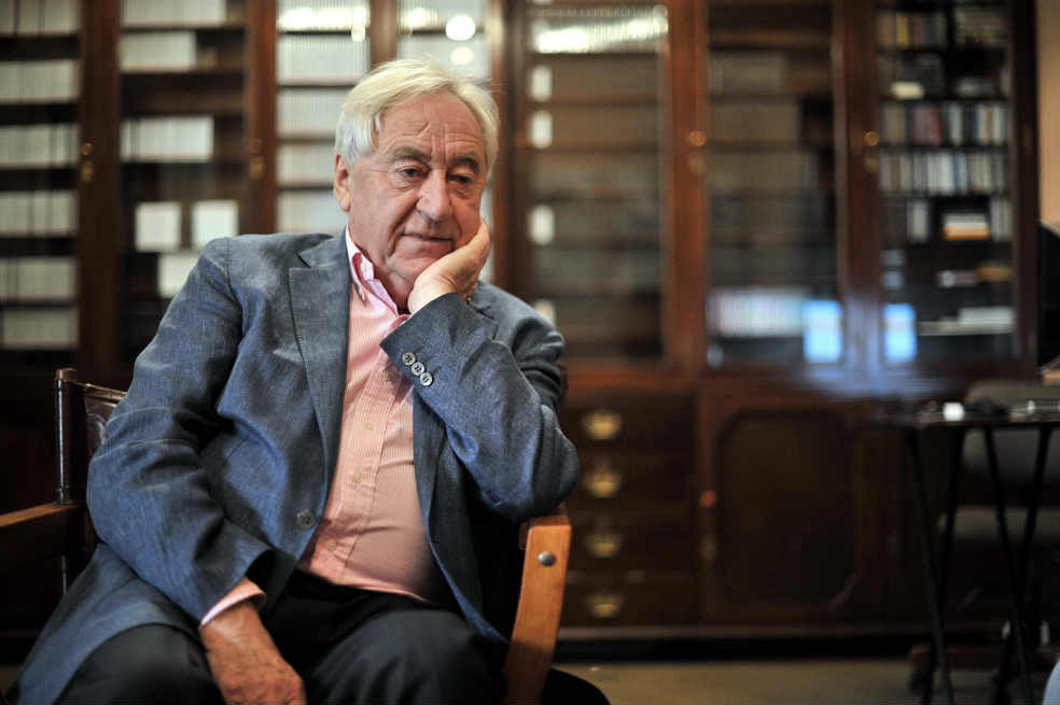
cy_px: 352
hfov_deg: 39.6
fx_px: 1471
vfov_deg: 27.0
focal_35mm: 50
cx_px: 530
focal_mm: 50
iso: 2000
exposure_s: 1/160
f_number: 1.4
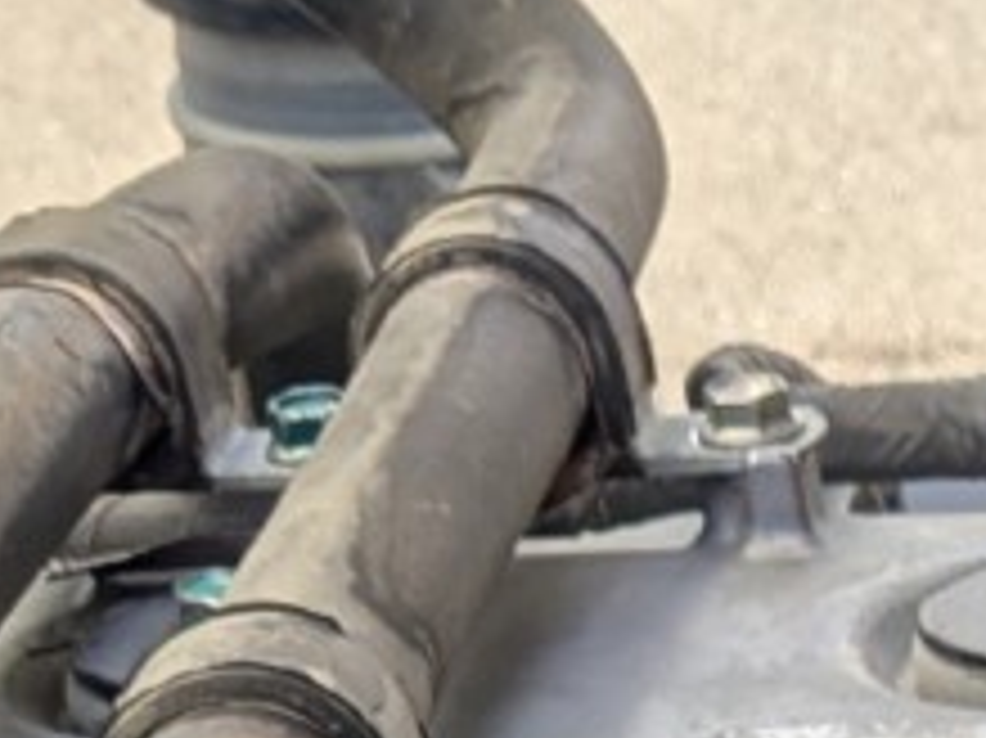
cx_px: 1675
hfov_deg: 9.6
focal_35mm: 197
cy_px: 2552
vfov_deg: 6.5
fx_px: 5608
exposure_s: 1/520
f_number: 1.73
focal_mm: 4.38
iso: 47
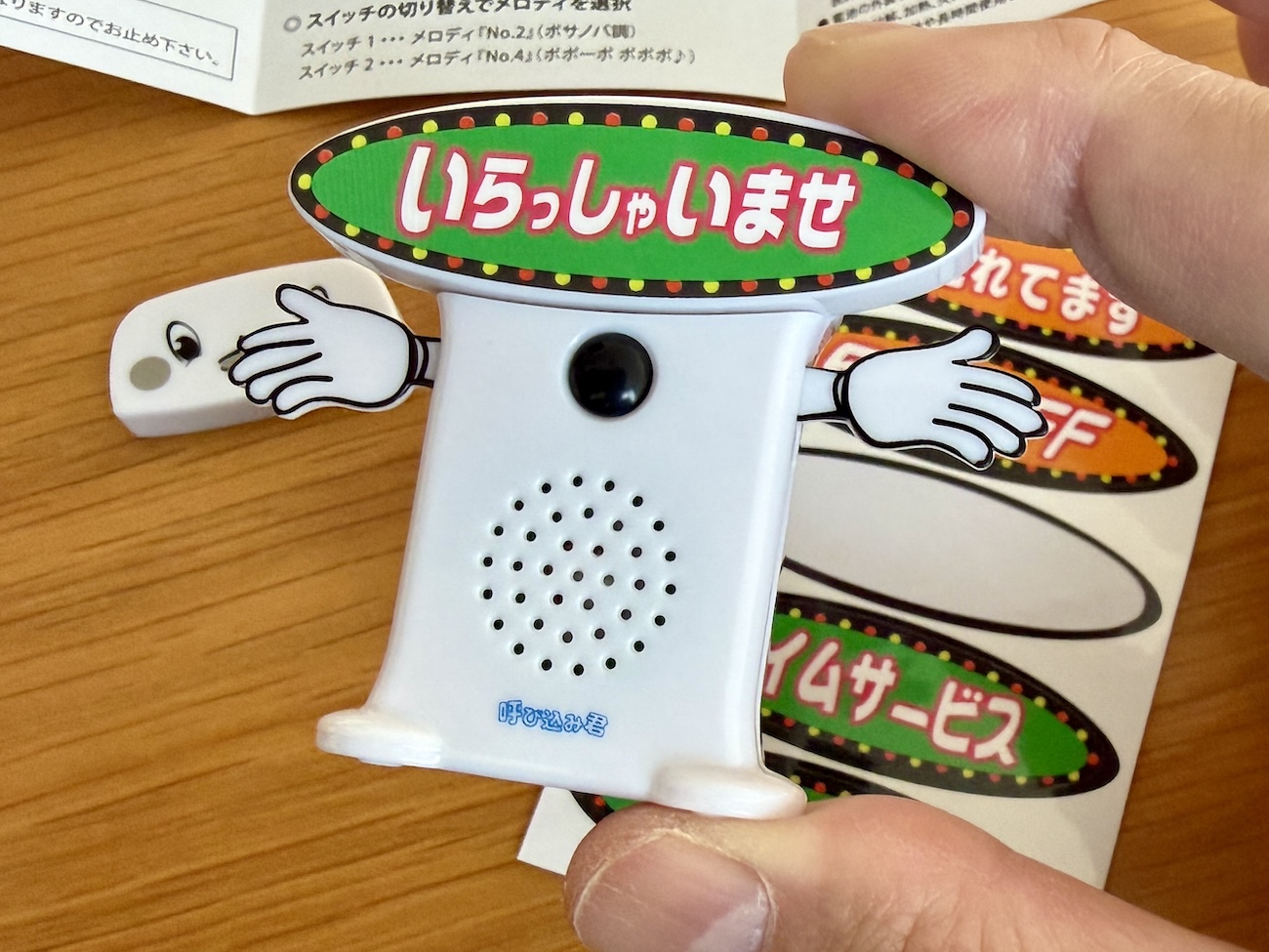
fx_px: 880
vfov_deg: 56.8
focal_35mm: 24
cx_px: 634
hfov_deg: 71.6
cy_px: 476
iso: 400
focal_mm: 2.22
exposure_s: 1/60
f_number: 2.2
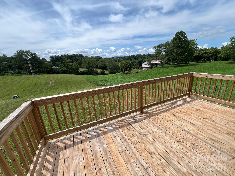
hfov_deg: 106.2
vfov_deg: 89.9
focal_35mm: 13
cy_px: 88
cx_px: 118
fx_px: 88
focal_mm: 1.57
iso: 32
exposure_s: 1/1107
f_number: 1.8
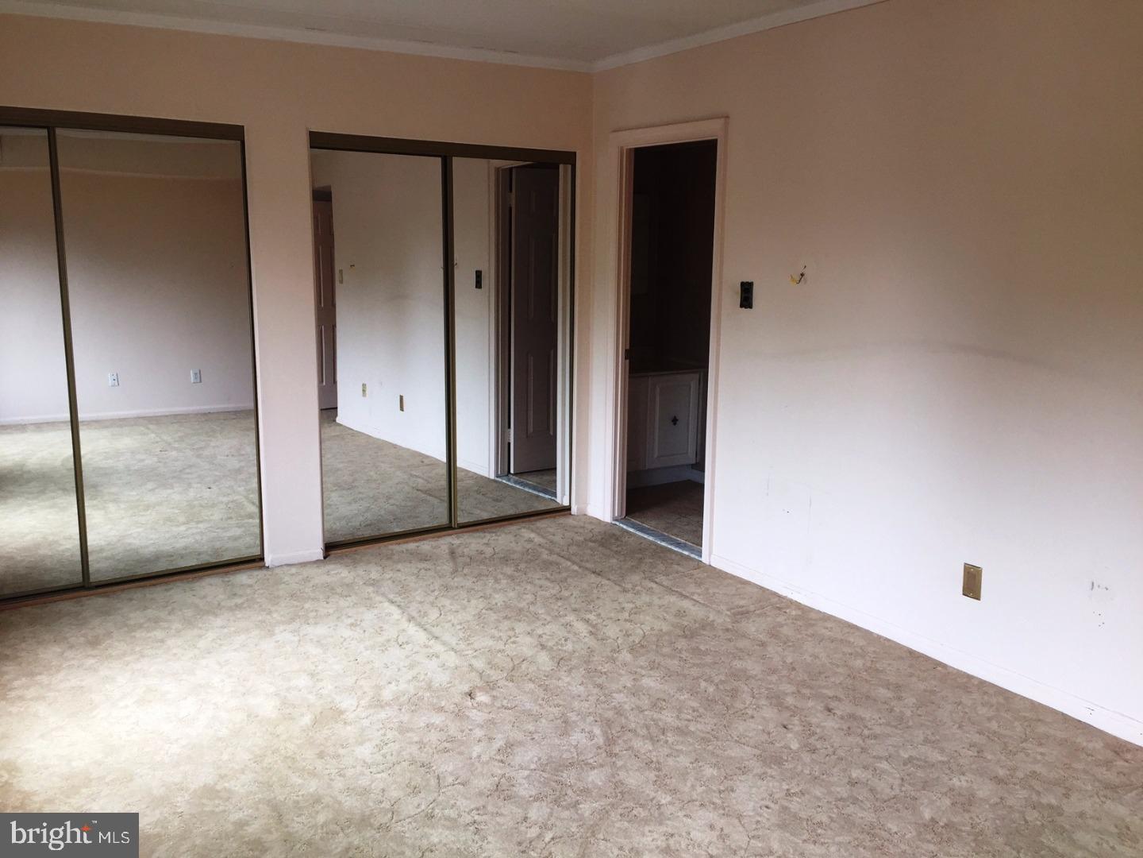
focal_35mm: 29
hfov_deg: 61.7
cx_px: 572
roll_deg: -1.8
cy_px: 429
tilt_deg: -10.7
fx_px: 958
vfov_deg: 48.2
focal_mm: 4.15
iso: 40
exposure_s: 1/60
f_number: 2.2
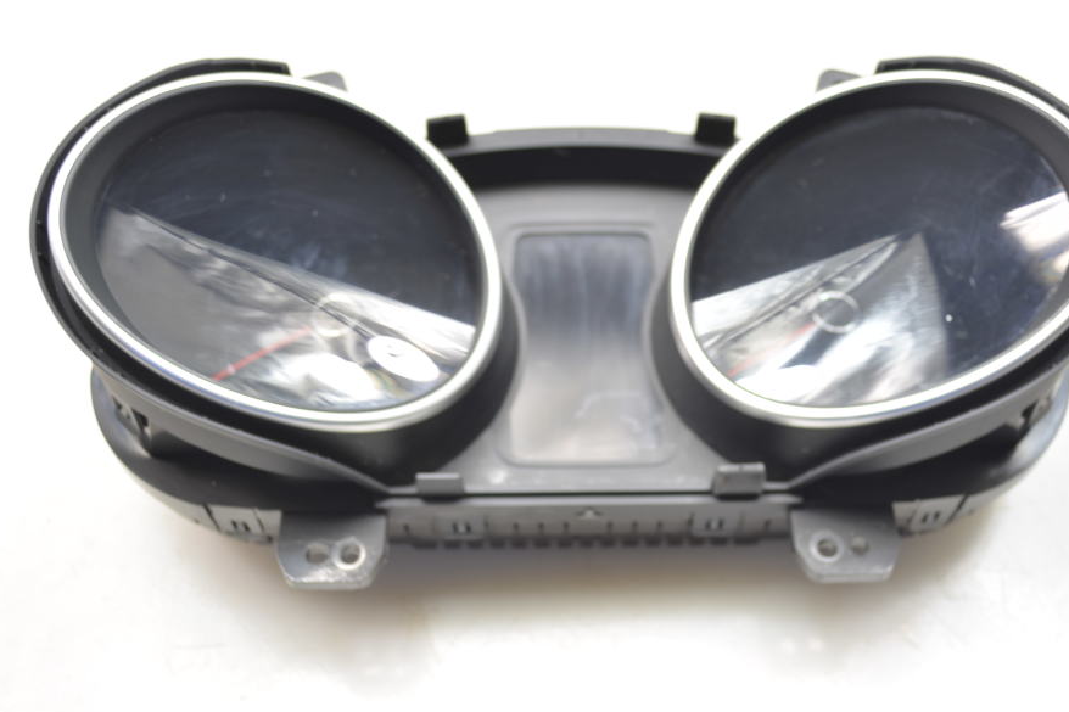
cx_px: 591
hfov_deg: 46.3
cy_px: 318
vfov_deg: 31.9
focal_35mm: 42
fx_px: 1247
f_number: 4
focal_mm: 24
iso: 100
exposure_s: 1/20
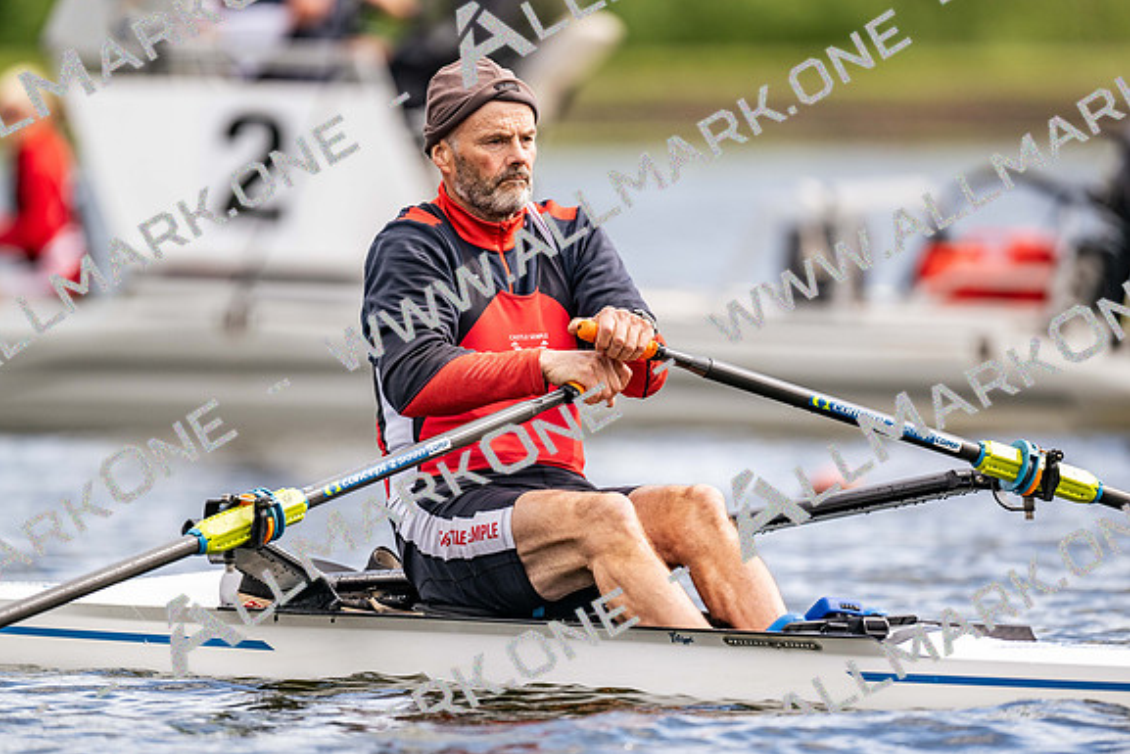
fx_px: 18931
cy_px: 377
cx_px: 564
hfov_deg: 3.4
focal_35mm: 603
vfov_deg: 2.3
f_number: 4
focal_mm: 600
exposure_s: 1/2500
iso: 320
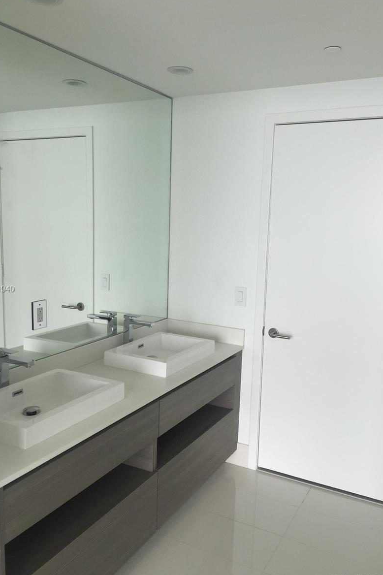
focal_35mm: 31
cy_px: 290
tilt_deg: -8.3
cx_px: 193
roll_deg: -2.6
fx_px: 495
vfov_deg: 60.3
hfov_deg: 42.3
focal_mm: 4.15
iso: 32
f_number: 2.2
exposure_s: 1/120
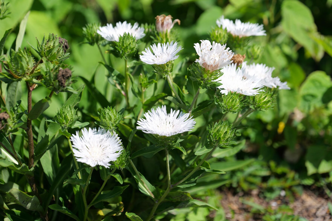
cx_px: 166
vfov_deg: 13.2
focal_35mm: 104
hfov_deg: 19.6
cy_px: 110
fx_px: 959
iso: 100
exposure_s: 1/400
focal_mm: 104
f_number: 5
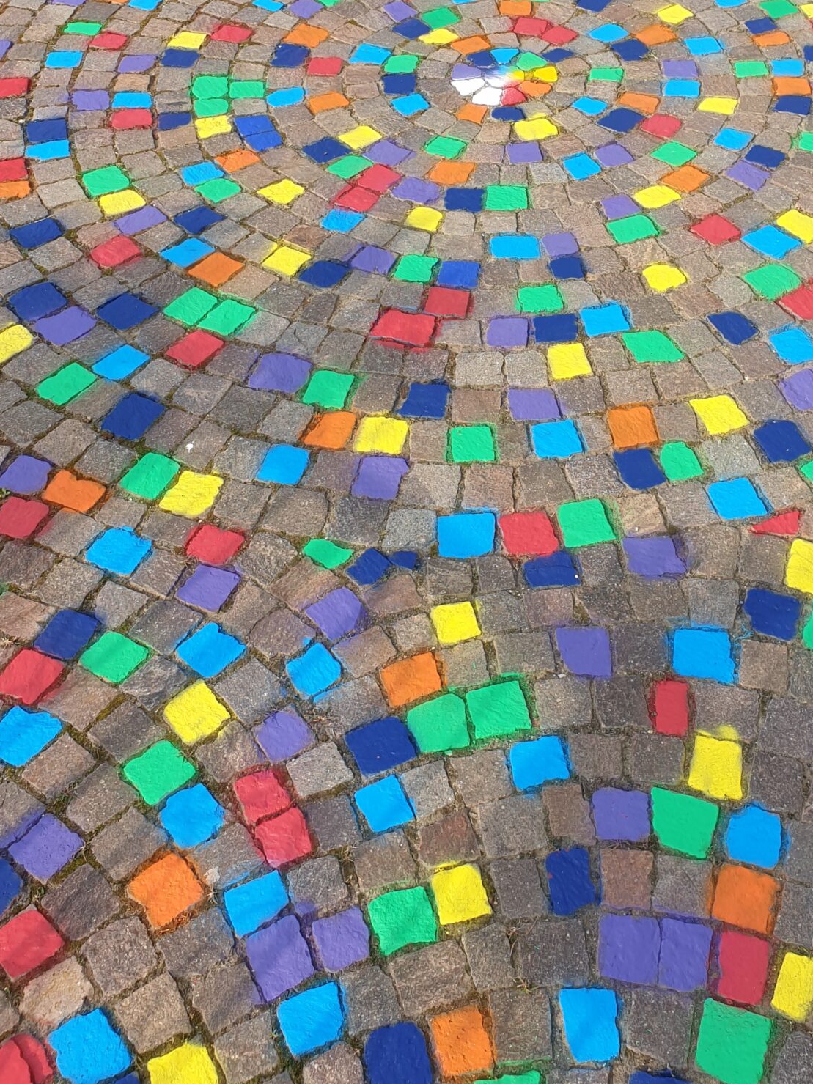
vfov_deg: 40.8
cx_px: 499
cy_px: 265
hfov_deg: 32.1
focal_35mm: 45
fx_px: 1409
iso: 50
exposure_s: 1/638
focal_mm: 4.3
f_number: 2.4
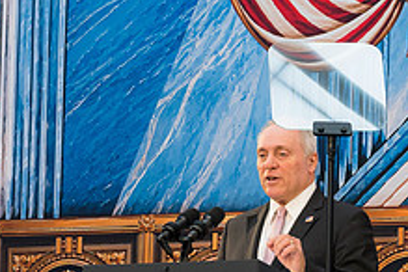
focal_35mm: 328
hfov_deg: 6.3
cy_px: 136
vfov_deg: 4.2
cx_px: 291
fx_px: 3717
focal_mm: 83
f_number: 4
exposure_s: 1/160
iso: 320
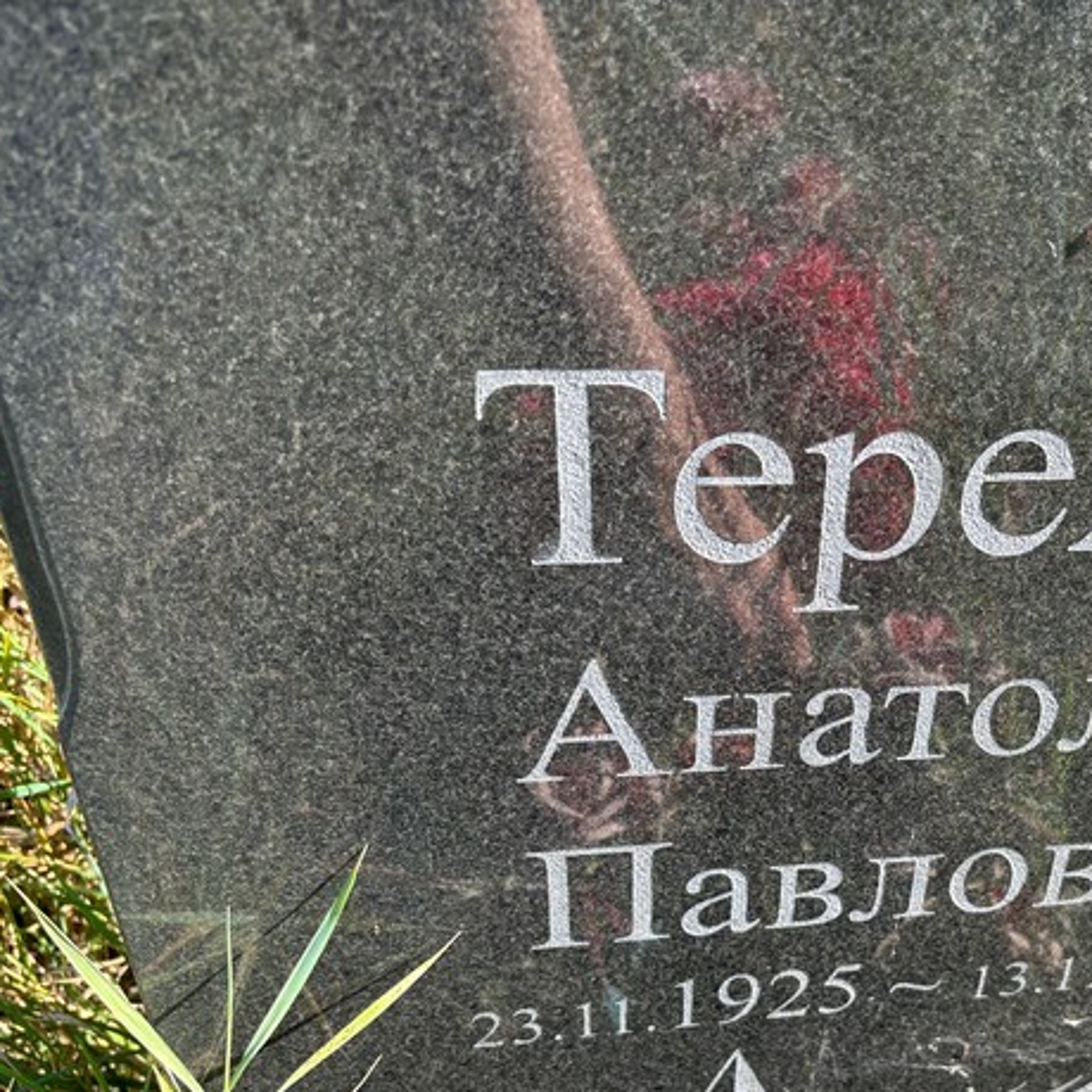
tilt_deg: -39.5
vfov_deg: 41.4
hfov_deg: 40.1
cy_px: 707
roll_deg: -10.1
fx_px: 1428
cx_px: 878
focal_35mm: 40
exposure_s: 1/416
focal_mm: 5.96
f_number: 1.6
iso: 50
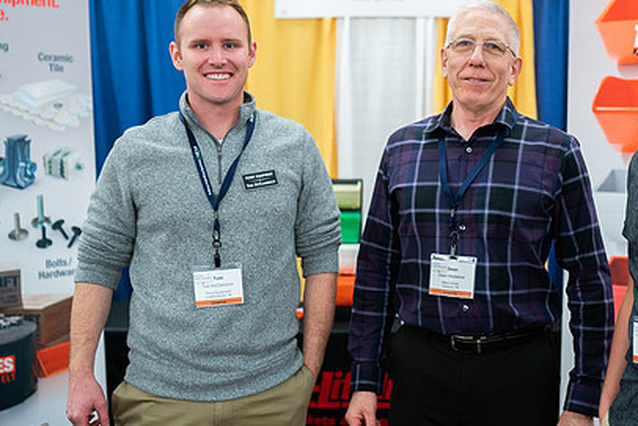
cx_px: 446
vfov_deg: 27.0
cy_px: 178
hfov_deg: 38.9
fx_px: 886
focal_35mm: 50
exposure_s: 1/125
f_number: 2
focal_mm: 35
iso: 1000
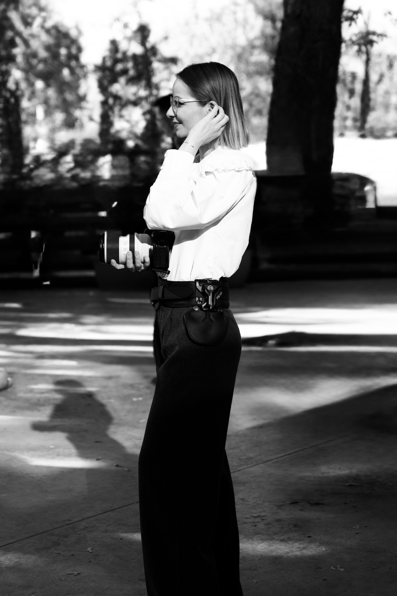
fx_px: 976
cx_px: 198
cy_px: 298
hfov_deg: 23.0
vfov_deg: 33.9
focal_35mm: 59
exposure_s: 1/200
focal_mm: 59
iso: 640
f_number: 2.8
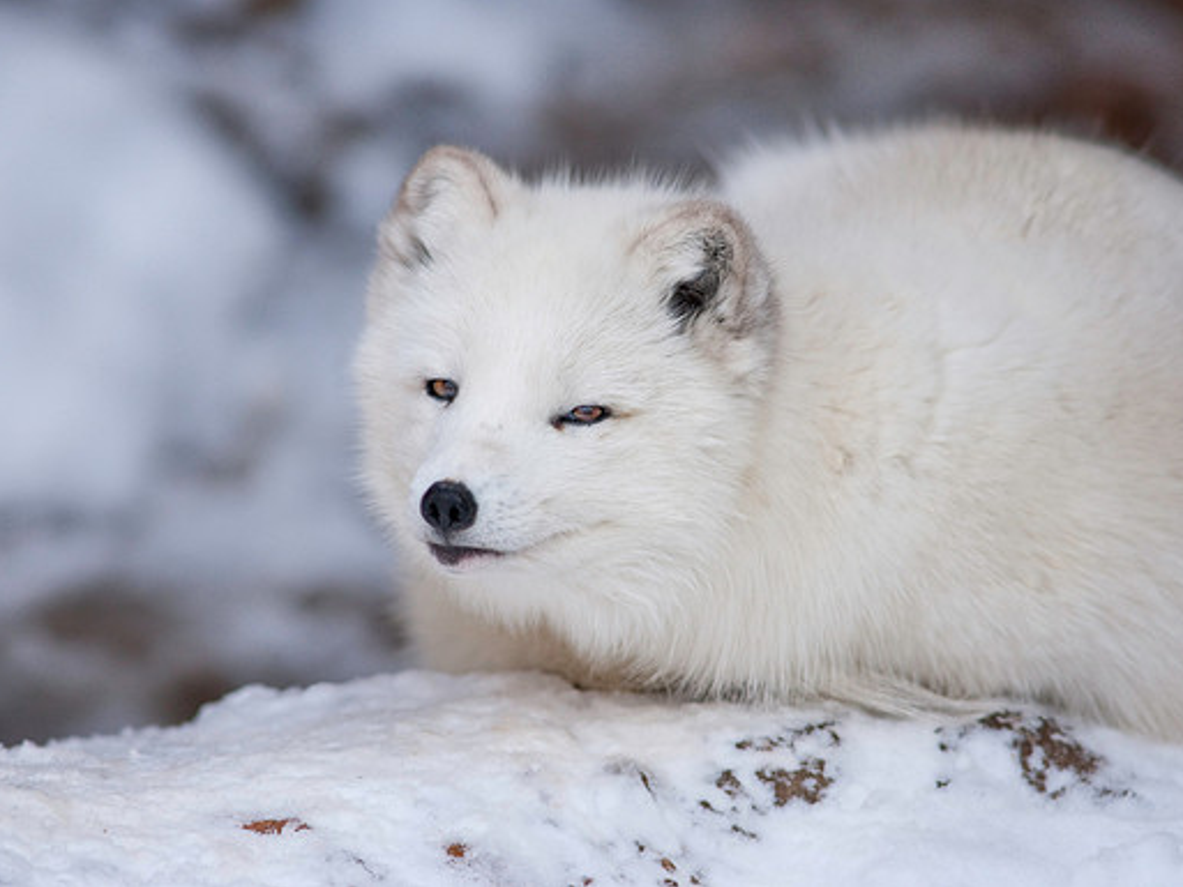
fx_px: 16715
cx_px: 606
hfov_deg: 4.1
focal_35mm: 489
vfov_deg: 3.0
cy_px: 444
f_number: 3.5
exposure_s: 1/2000
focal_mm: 300
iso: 400
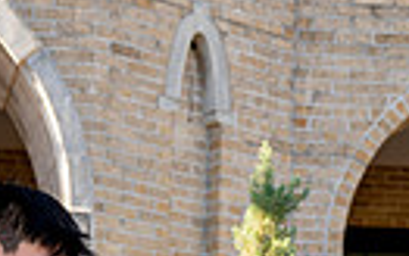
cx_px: -50
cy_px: 621
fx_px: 1528
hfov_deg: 14.8
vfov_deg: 8.7
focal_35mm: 137
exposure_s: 1/250
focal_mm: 39
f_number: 4
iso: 100
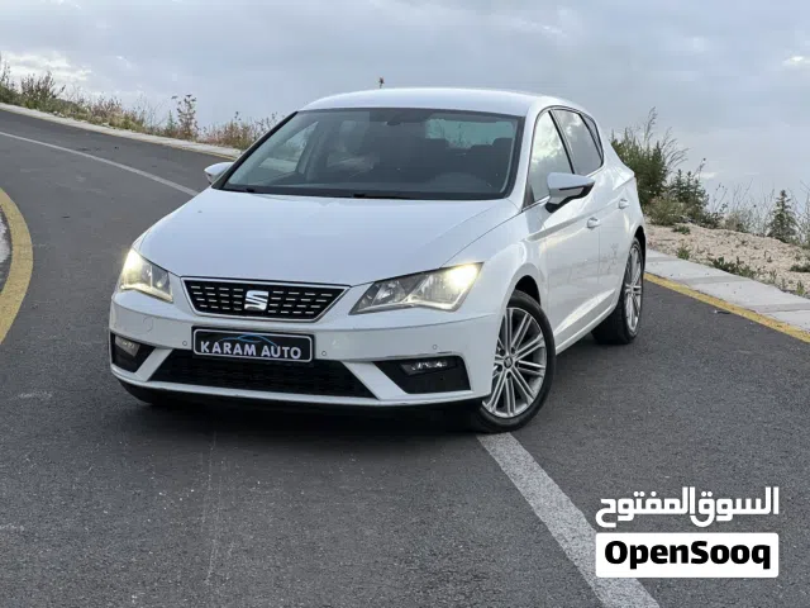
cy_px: 304
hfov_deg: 25.3
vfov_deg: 19.1
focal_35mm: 77
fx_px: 1802
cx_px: 405
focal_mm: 9
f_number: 2.8
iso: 200
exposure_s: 1/40
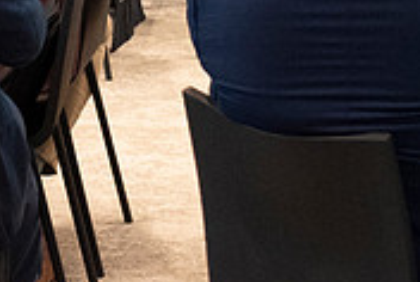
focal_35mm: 196
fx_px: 2290
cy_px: -75
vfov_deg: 7.0
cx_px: -49
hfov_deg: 10.3
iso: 3200
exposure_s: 1/60
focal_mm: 34
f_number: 4.5
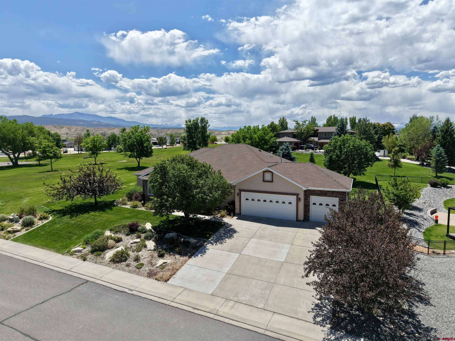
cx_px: 228
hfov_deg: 71.6
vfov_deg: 56.8
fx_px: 315
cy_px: 170
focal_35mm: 24
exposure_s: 1/5000
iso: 190
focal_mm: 8.67
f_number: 1.8
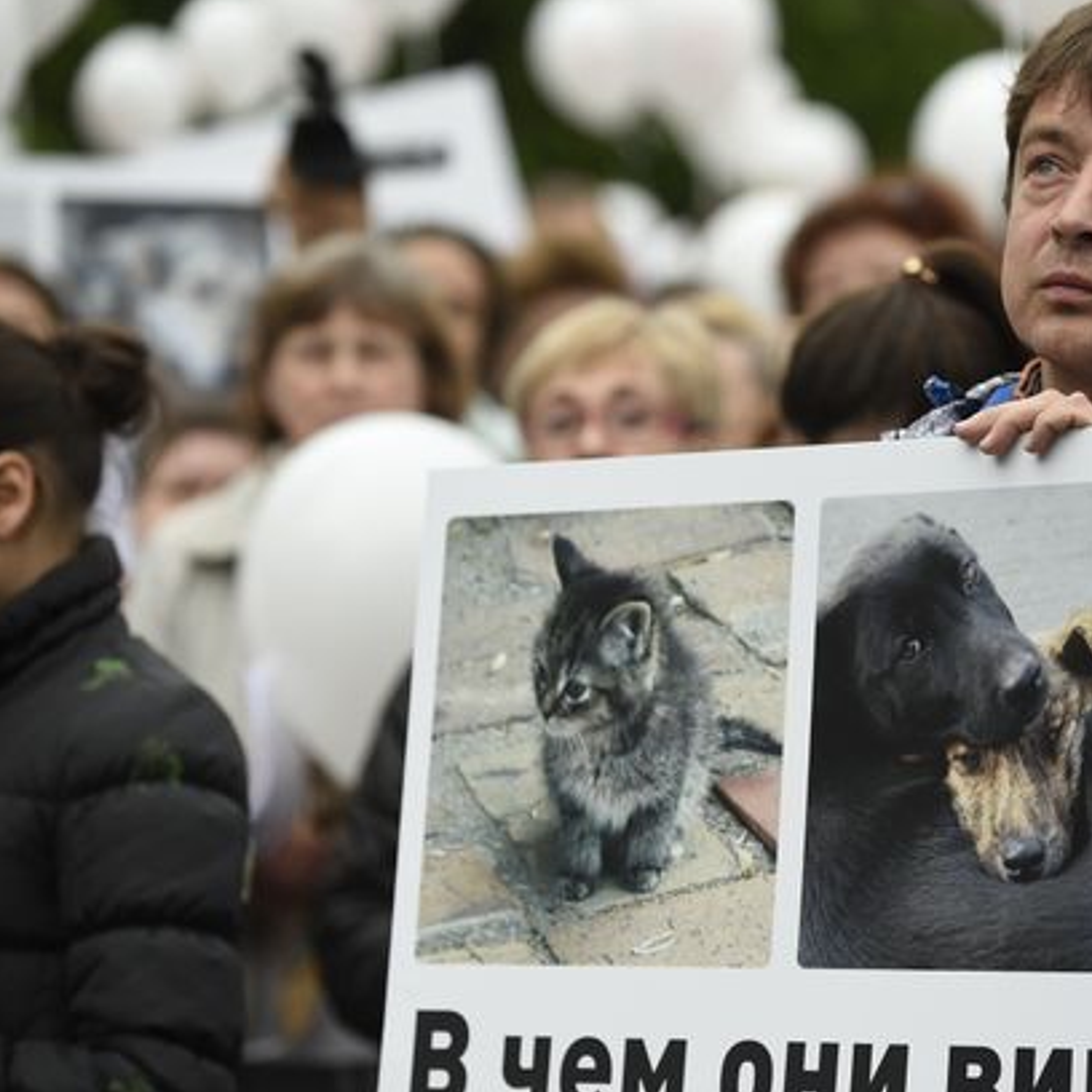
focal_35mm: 169
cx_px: 757
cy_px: 565
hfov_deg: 10.3
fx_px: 6032
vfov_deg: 10.3
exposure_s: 1/400
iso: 800
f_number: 4
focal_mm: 116
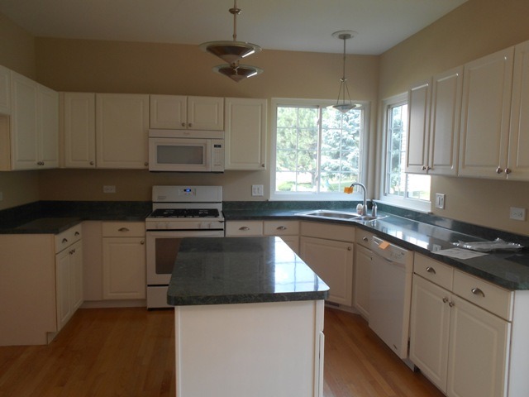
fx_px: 397
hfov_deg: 67.3
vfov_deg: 53.1
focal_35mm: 26
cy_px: 198
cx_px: 264
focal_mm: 4.6
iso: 80
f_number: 3.2
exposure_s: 1/40
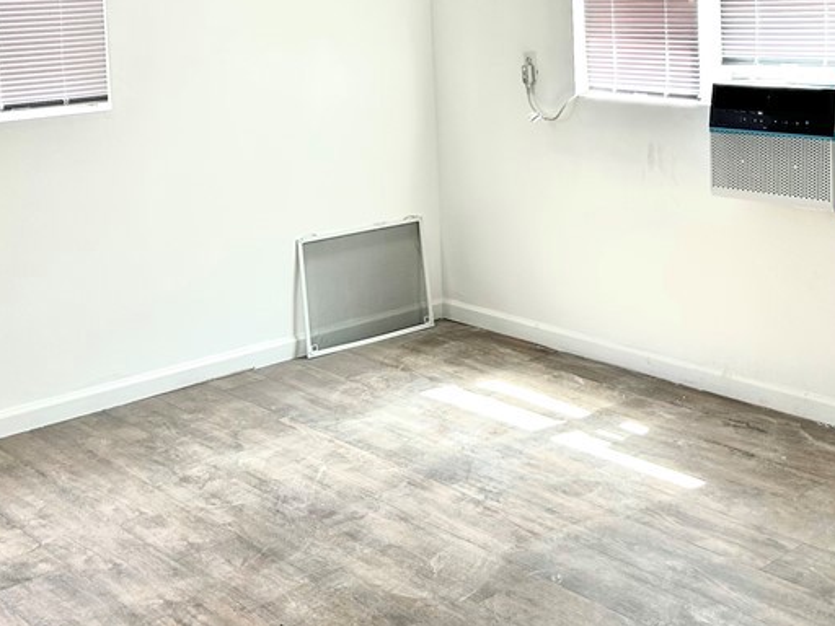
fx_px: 1254
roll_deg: +2.4
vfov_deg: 26.7
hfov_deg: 36.5
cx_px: 543
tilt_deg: -1.5
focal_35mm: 52
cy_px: 16
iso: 64
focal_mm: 5.7
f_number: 1.5
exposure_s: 1/120
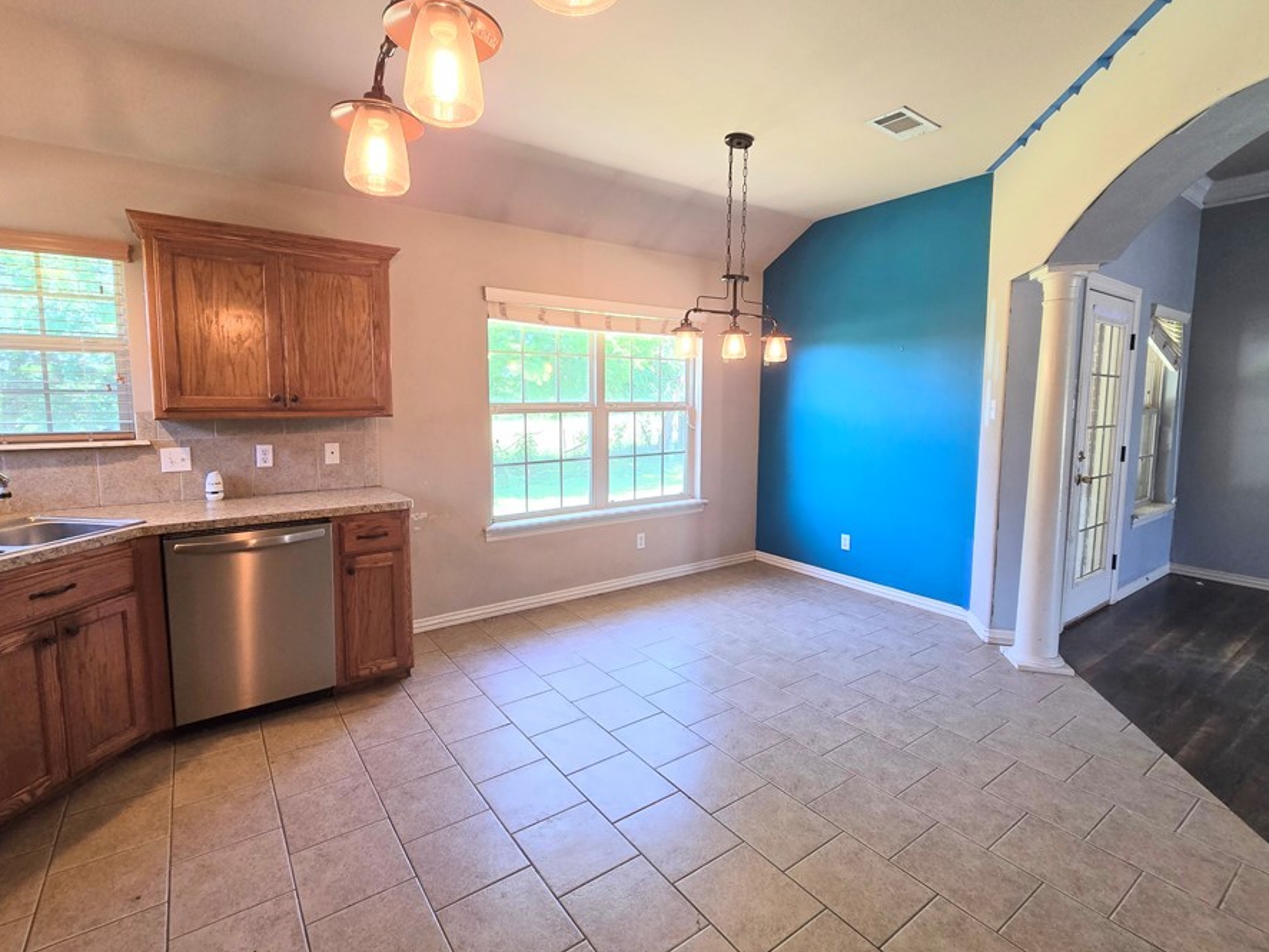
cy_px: 455
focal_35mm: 15
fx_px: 550
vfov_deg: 81.7
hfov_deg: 98.0
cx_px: 589
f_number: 2.2
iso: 160
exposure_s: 1/60
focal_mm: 2.2
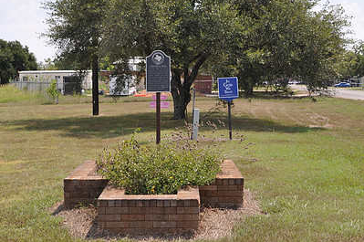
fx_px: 616
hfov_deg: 32.9
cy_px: 91
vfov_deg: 22.2
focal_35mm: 61
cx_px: 177
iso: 200
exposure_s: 1/250
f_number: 8
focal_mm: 28
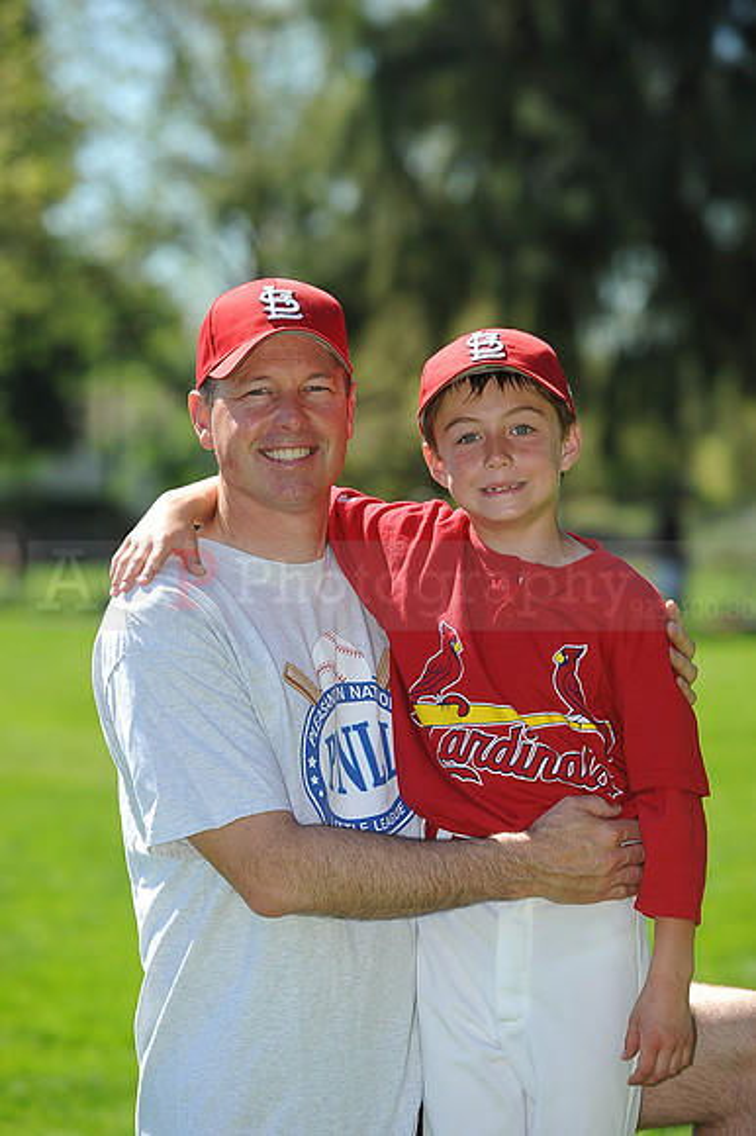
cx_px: 378
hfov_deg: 6.9
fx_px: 6307
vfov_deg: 10.3
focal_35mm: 200
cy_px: 568
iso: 200
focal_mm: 200
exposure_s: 1/640
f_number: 5.6
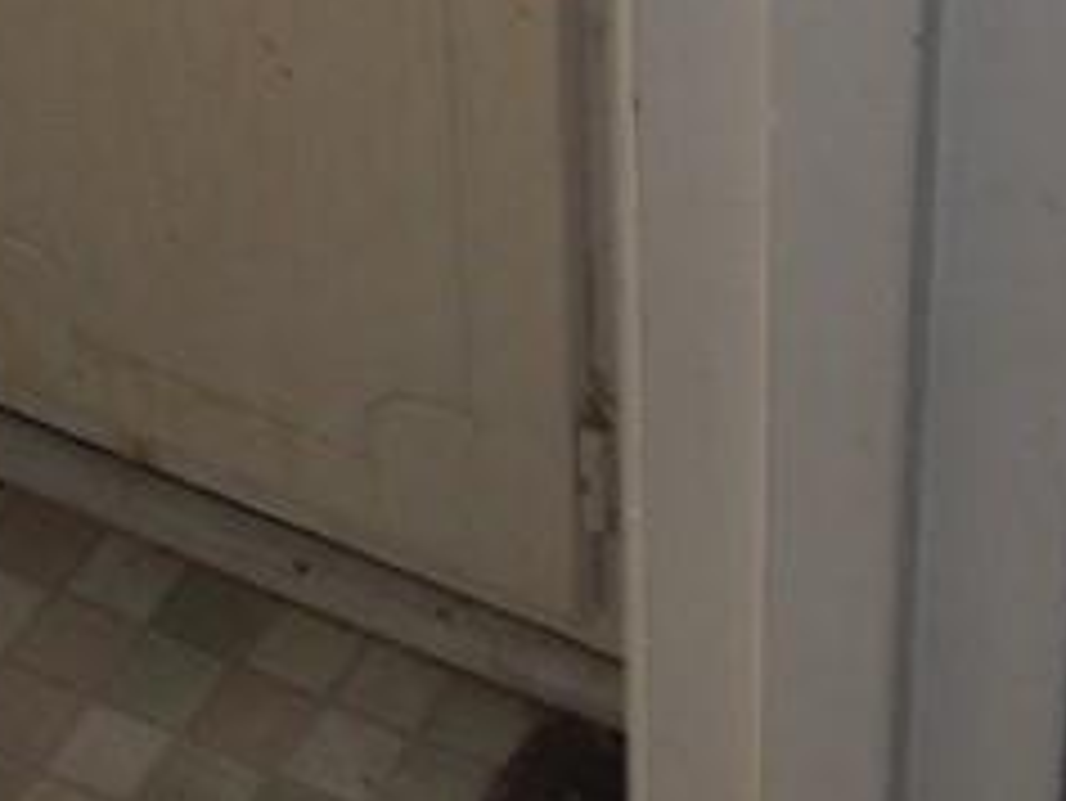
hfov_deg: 12.2
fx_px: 4930
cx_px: -67
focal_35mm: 160
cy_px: -117
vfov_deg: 9.2
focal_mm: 6.3
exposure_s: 1/45
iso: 100
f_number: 2.8
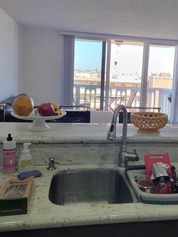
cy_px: 105
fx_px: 274
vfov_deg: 46.7
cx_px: 127
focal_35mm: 40
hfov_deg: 35.4
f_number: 1.8
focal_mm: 6.7
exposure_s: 1/120
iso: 125
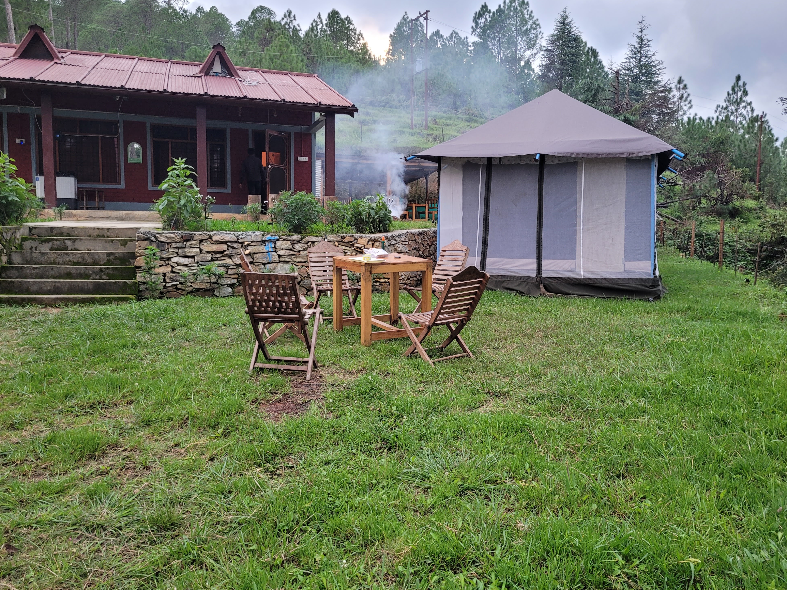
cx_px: 385
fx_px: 614
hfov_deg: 65.3
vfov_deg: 51.3
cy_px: 301
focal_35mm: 27
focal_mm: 5.4
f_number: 1.8
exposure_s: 1/50
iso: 200
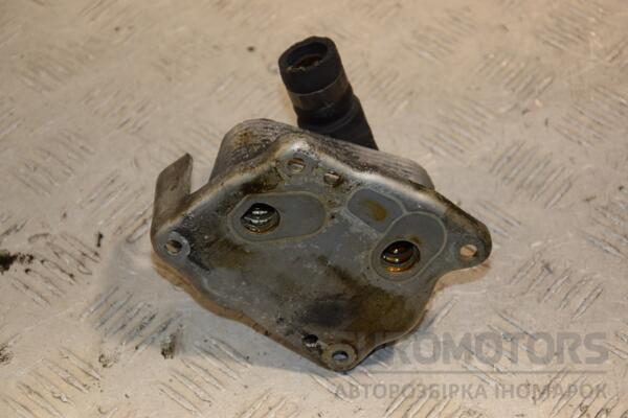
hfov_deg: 20.6
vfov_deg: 13.8
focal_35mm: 99
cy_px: 209
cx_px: 314
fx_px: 1727
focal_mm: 66
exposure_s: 1/200
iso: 800
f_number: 5.6
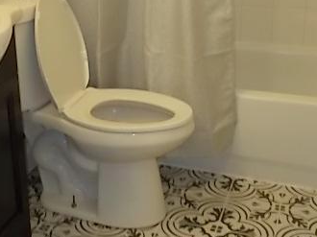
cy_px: 43
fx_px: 604
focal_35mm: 66
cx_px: 88
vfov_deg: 21.9
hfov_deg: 29.1
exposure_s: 1/25
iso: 200
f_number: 3.6
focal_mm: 6
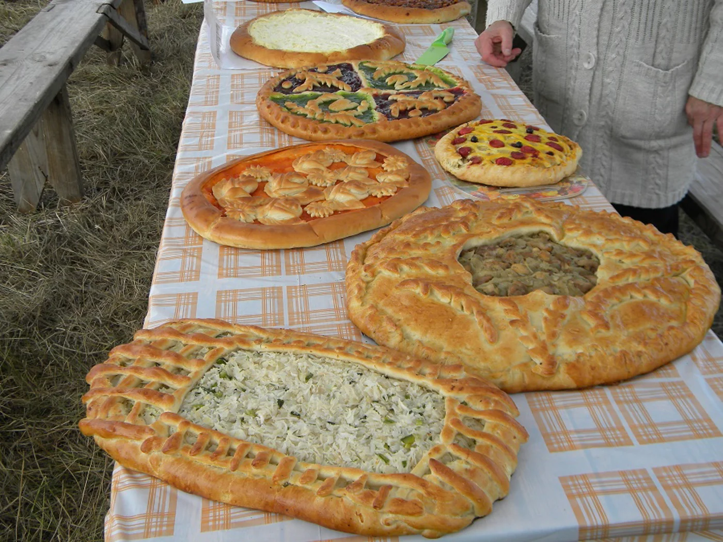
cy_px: 271
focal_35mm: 41
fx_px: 856
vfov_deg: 35.1
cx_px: 362
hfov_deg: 45.8
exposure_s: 1/264
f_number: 3.8
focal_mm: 7.3
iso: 80
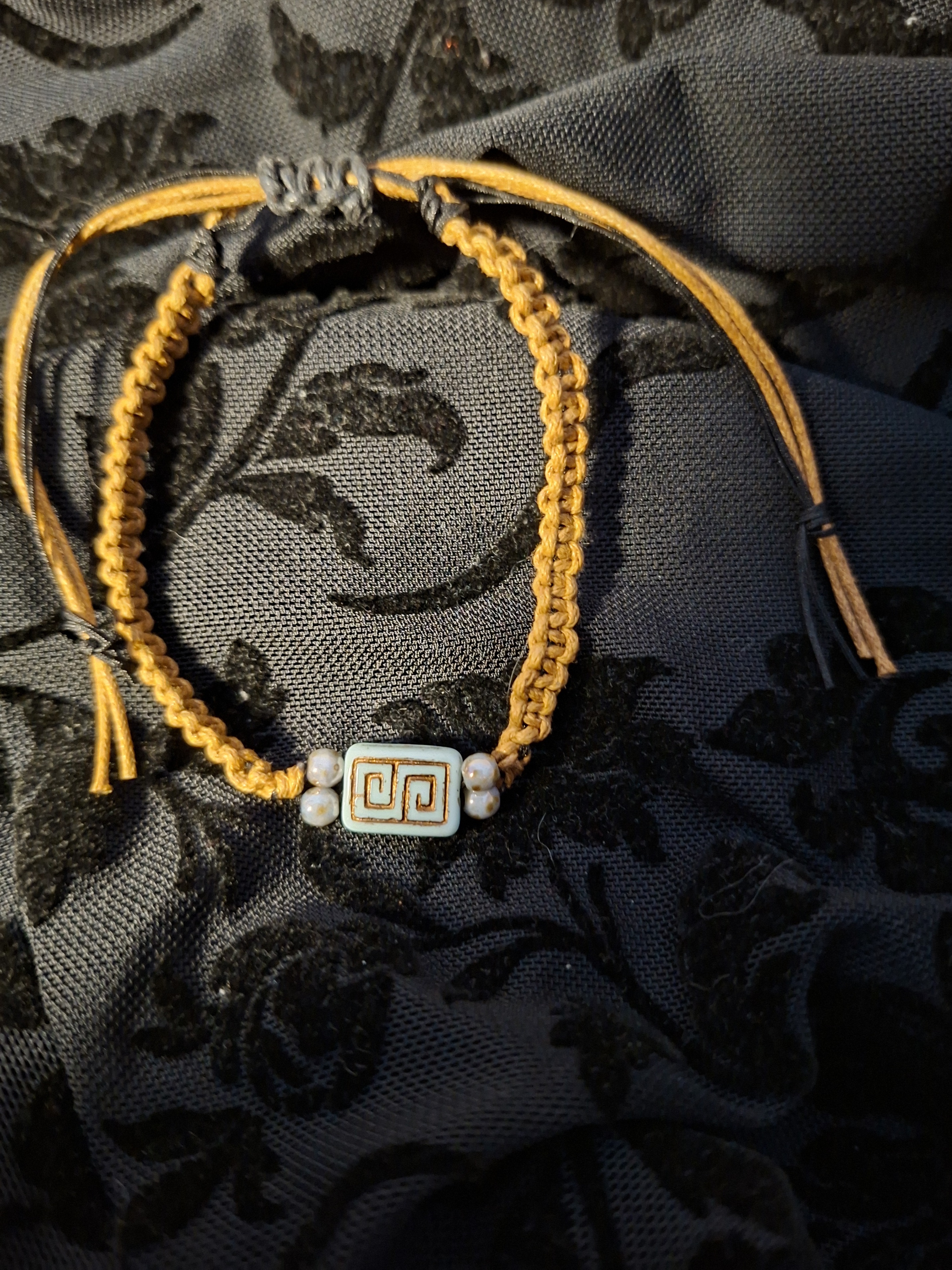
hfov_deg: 58.9
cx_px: 476
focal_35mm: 23
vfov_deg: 73.9
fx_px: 843
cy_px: 635
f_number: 1.8
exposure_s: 1/13
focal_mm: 5.54
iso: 1250
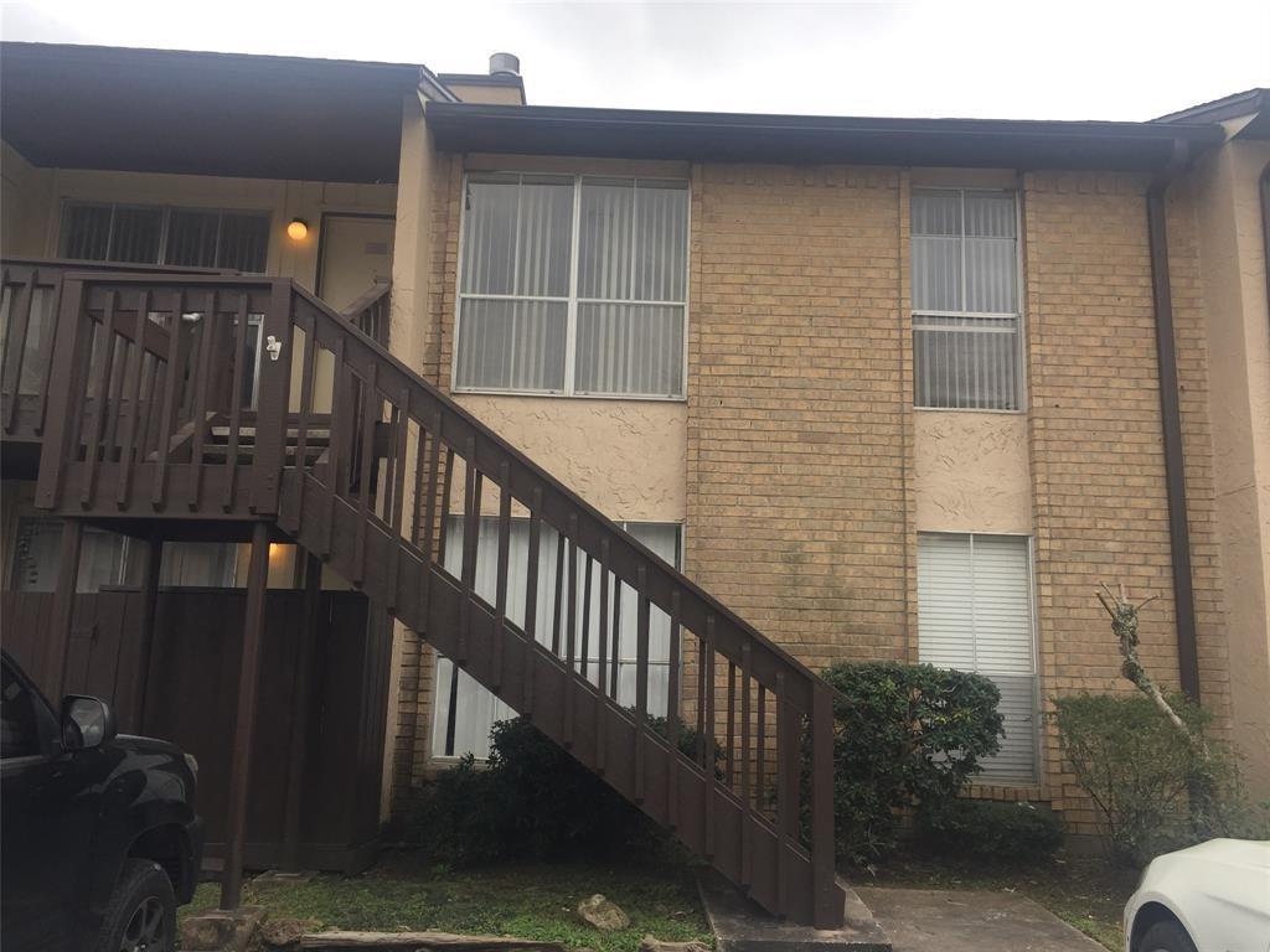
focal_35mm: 29
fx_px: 1064
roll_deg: -3.4
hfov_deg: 61.7
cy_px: 476
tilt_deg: +12.0
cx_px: 635
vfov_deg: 48.2
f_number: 2.2
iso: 32
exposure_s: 1/599
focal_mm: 4.15
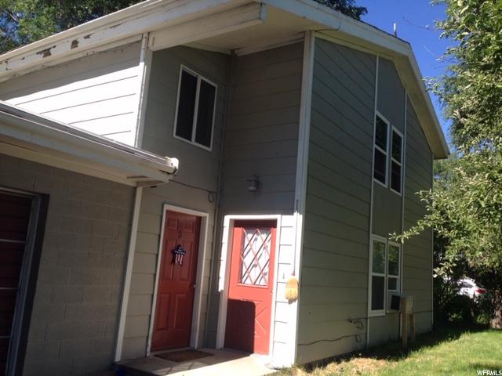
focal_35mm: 33
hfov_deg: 55.4
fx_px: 479
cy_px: 188
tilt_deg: +11.1
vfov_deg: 42.9
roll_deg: -4.6
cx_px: 251
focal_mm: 4.12
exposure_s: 1/713
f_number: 2.4
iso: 50
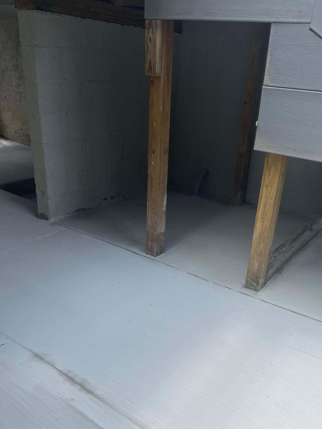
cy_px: 255
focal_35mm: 32
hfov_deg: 44.0
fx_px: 397
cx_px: 191
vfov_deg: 56.4
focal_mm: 4.2
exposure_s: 1/1247
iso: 32
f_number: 1.6
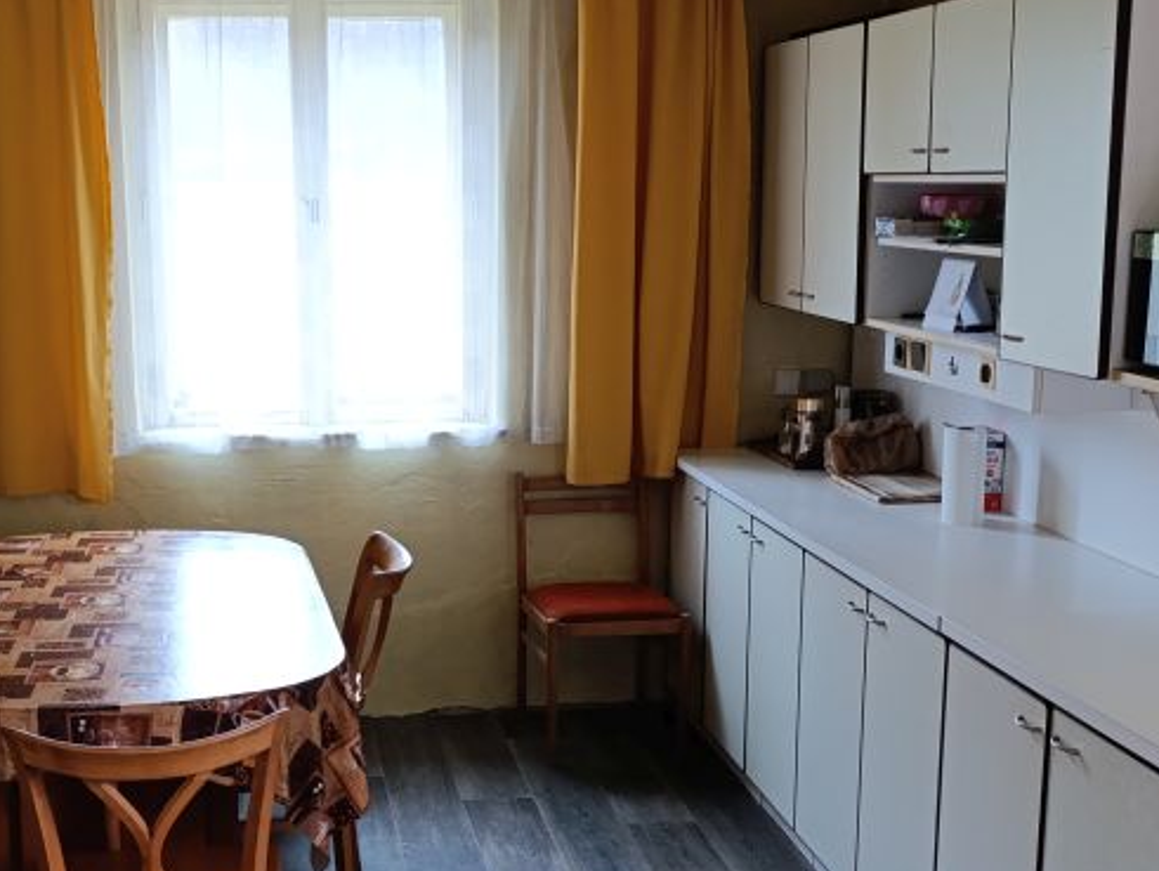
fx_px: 1608
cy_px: 487
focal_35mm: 48
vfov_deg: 30.3
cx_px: 404
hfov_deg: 39.2
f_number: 1.6
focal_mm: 6.14
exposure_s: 1/50
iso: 800
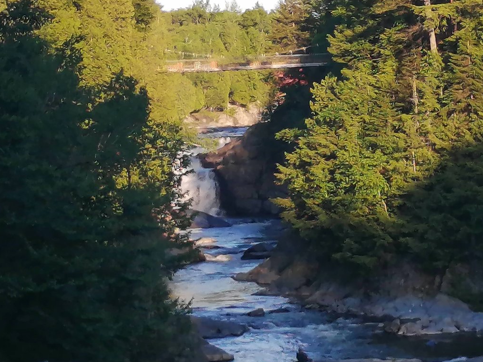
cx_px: 331
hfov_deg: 13.1
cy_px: 156
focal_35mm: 150
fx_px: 2093
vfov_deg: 9.9
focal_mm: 3.62
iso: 50
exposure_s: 1/342
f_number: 1.8
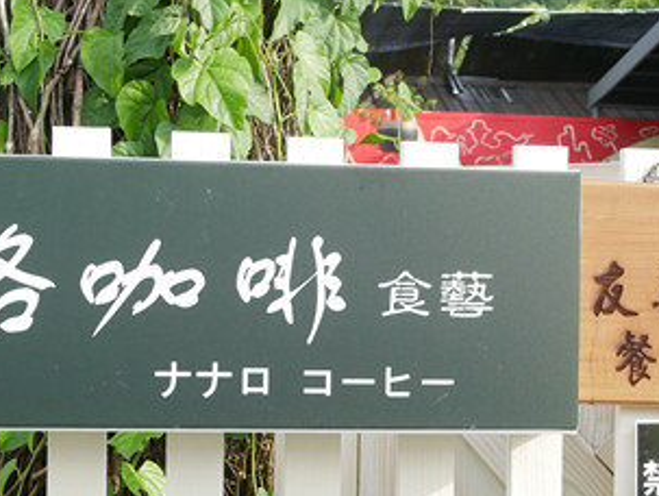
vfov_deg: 16.6
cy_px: 330
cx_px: 396
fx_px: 1696
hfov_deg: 22.0
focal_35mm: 89
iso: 200
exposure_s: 1/400
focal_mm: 15
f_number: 3.5
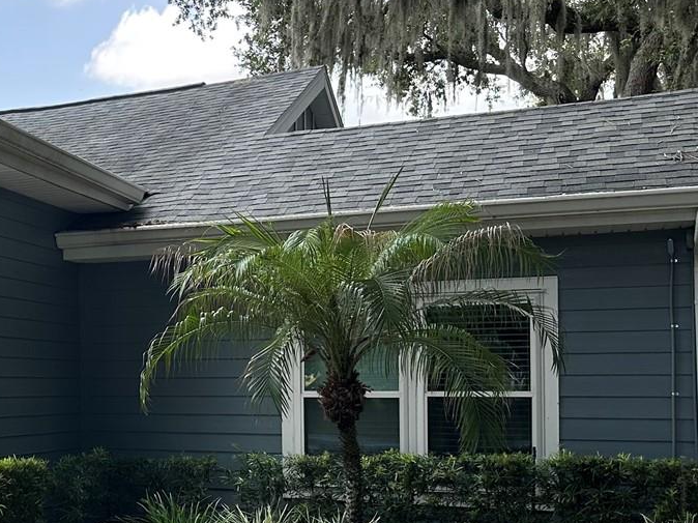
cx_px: 2
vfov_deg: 25.4
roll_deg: -0.4
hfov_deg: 31.3
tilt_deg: +0.8
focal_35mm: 57
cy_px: 379
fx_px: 1149
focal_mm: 6.86
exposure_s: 1/903
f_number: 1.78
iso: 80
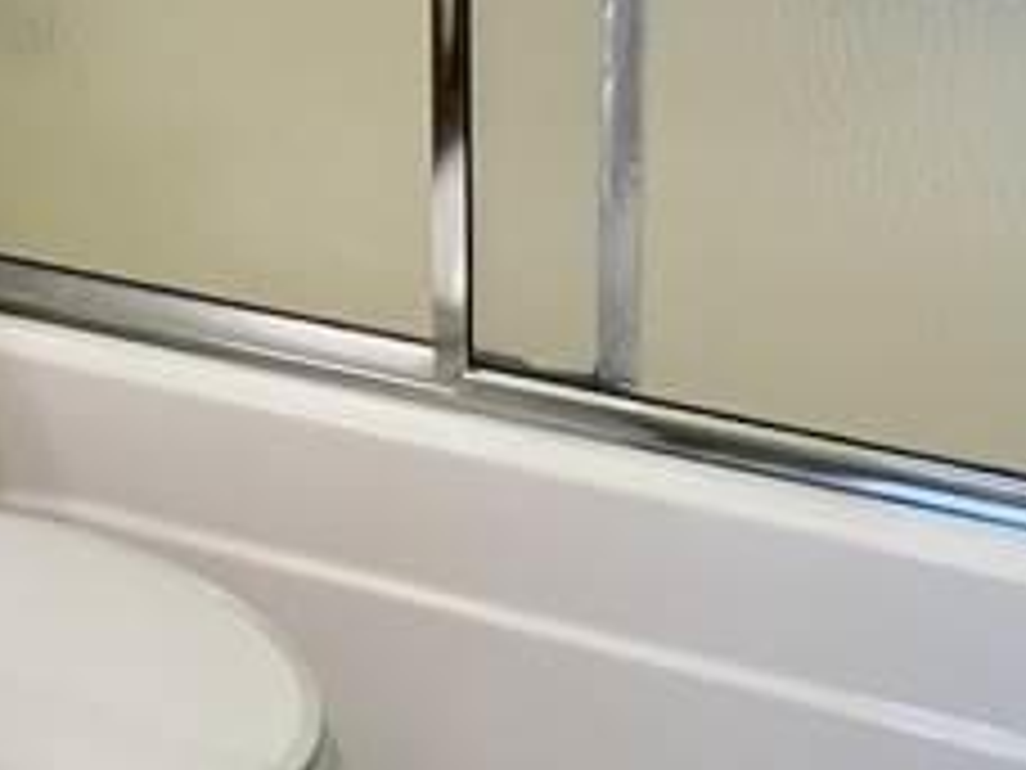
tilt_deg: -4.3
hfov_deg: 24.9
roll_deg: +0.7
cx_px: -90
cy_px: -453
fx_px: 2164
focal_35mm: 73
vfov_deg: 17.6
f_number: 1.8
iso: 125
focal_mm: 1.57
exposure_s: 1/120
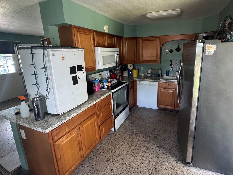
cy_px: 77
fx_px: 121
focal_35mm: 18
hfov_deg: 87.1
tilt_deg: -11.9
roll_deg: +0.5
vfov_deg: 71.3
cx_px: 135
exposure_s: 1/60
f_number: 2.2
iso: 320
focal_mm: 2.22
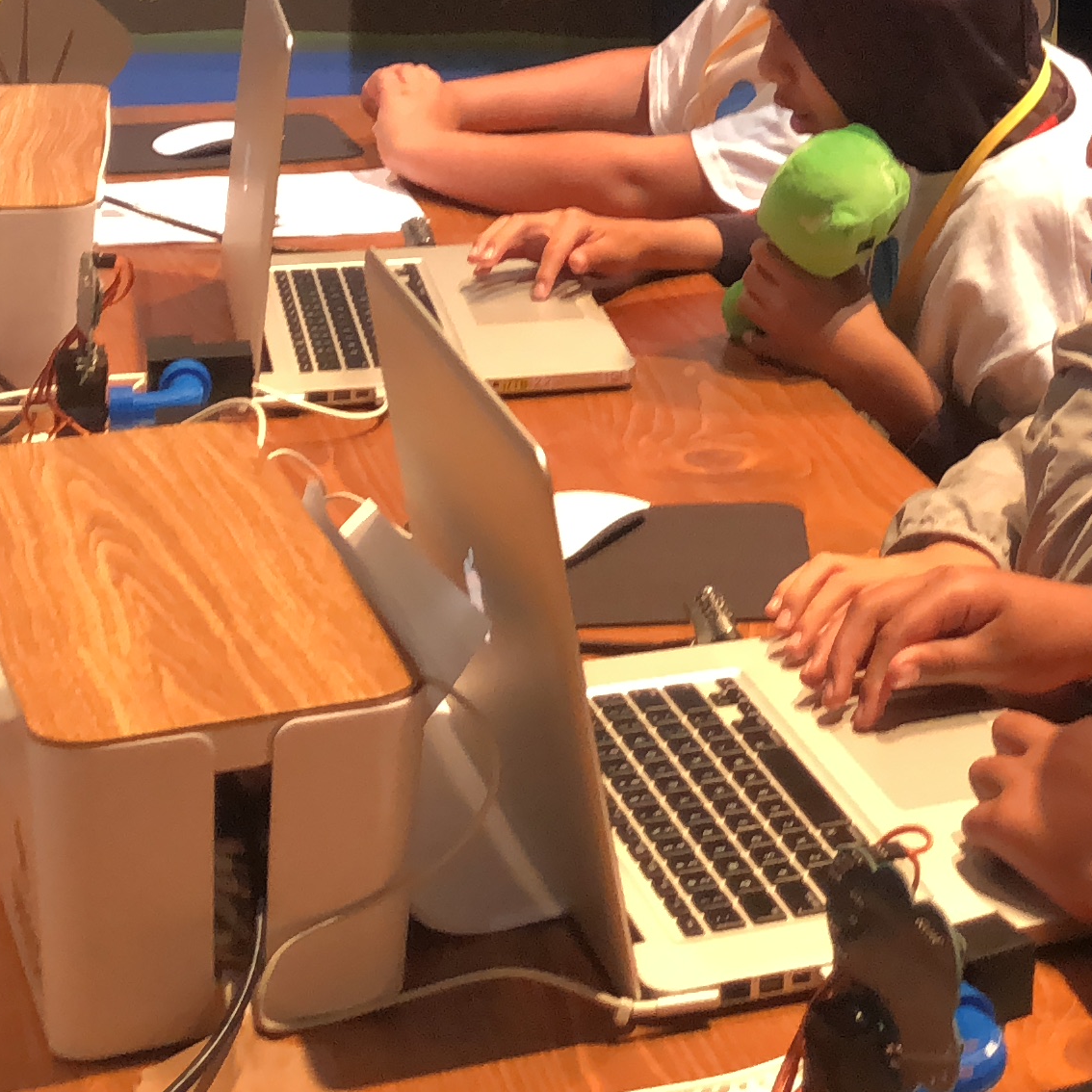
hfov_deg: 18.9
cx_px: 1222
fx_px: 3141
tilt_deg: -6.6
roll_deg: -3.1
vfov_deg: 18.6
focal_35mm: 88
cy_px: -240
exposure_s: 1/120
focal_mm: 3.99
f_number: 1.8
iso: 125
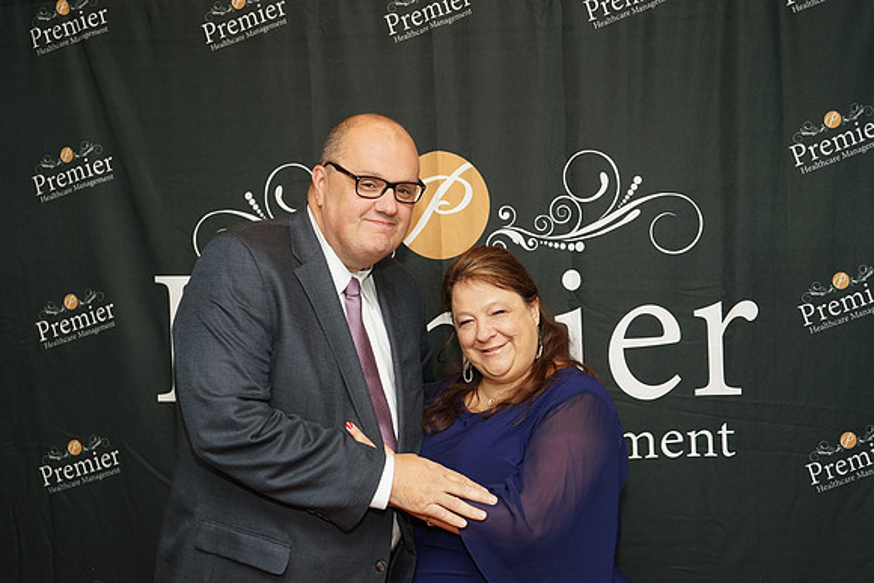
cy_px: 292
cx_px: 437
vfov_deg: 29.9
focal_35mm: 45
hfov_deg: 43.6
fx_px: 1093
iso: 640
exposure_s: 1/100
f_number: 4.5
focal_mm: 45
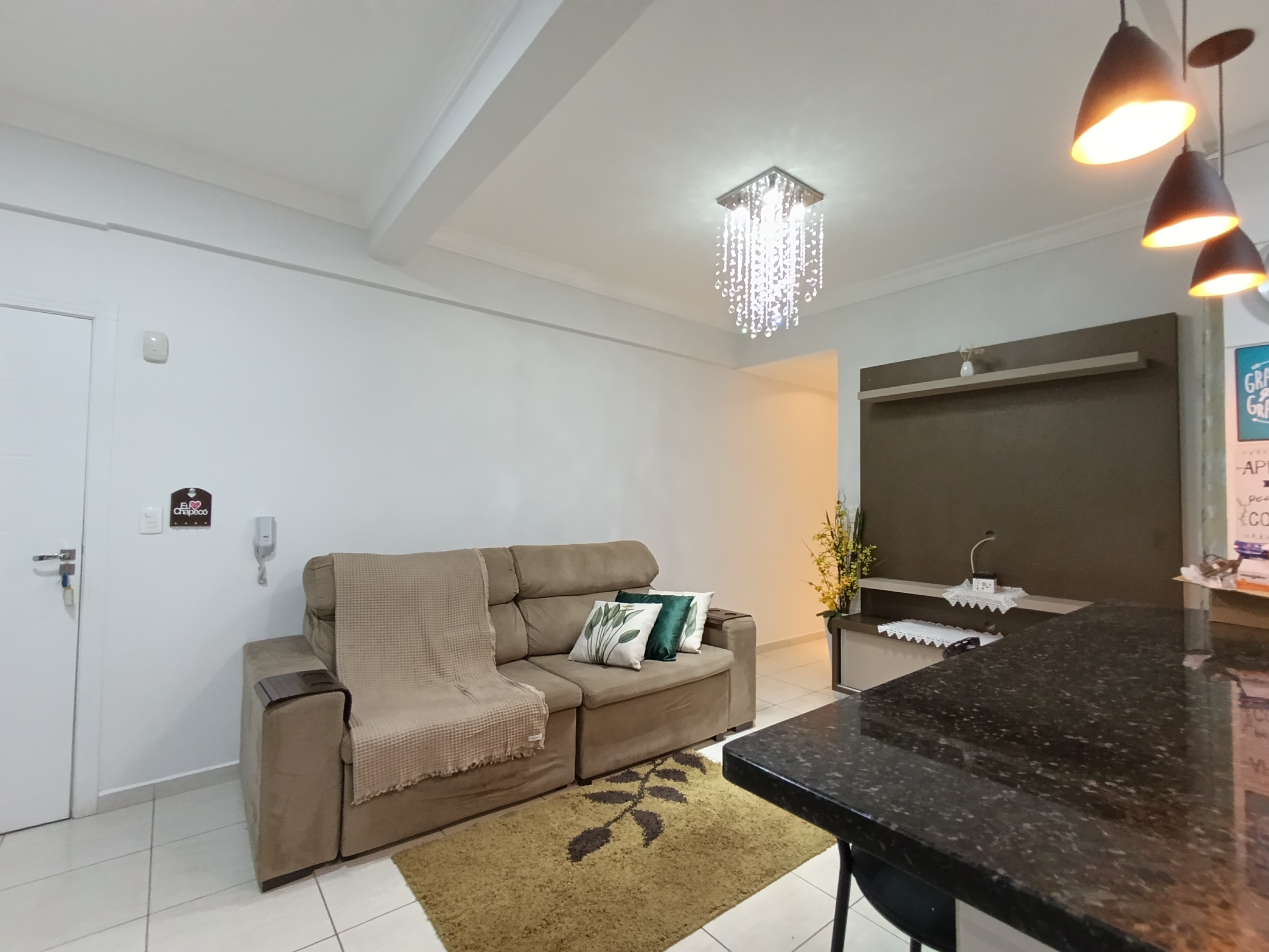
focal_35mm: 16
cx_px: 634
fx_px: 587
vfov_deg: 78.1
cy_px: 476
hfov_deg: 94.5
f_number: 2.2
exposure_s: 1/30
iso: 400
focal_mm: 1.65
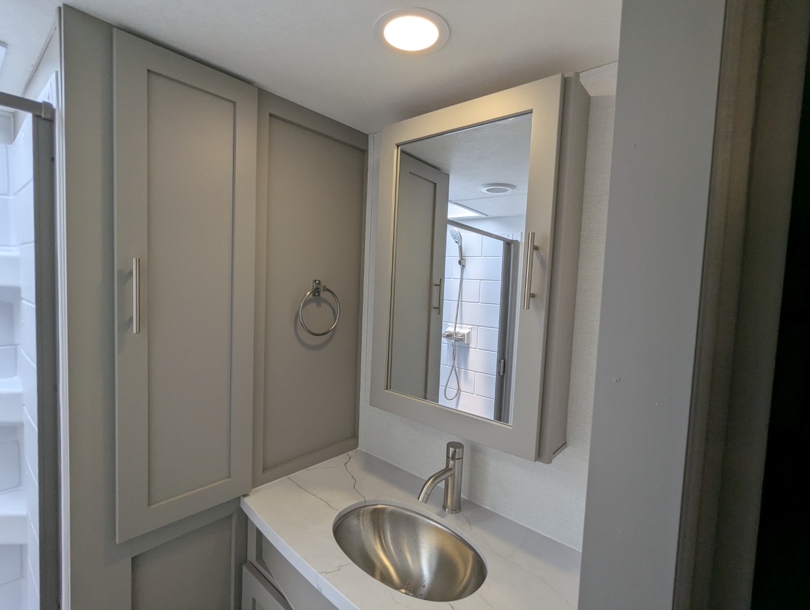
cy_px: 305
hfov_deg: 94.4
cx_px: 405
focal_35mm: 16
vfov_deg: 78.2
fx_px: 375
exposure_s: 1/251
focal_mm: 2.35
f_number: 2.2
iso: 48
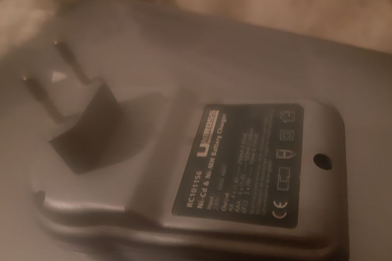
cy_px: 131
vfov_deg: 46.4
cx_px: 198
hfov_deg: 65.5
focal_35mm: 28
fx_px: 305
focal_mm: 3.93
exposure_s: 1/17
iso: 640
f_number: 1.7
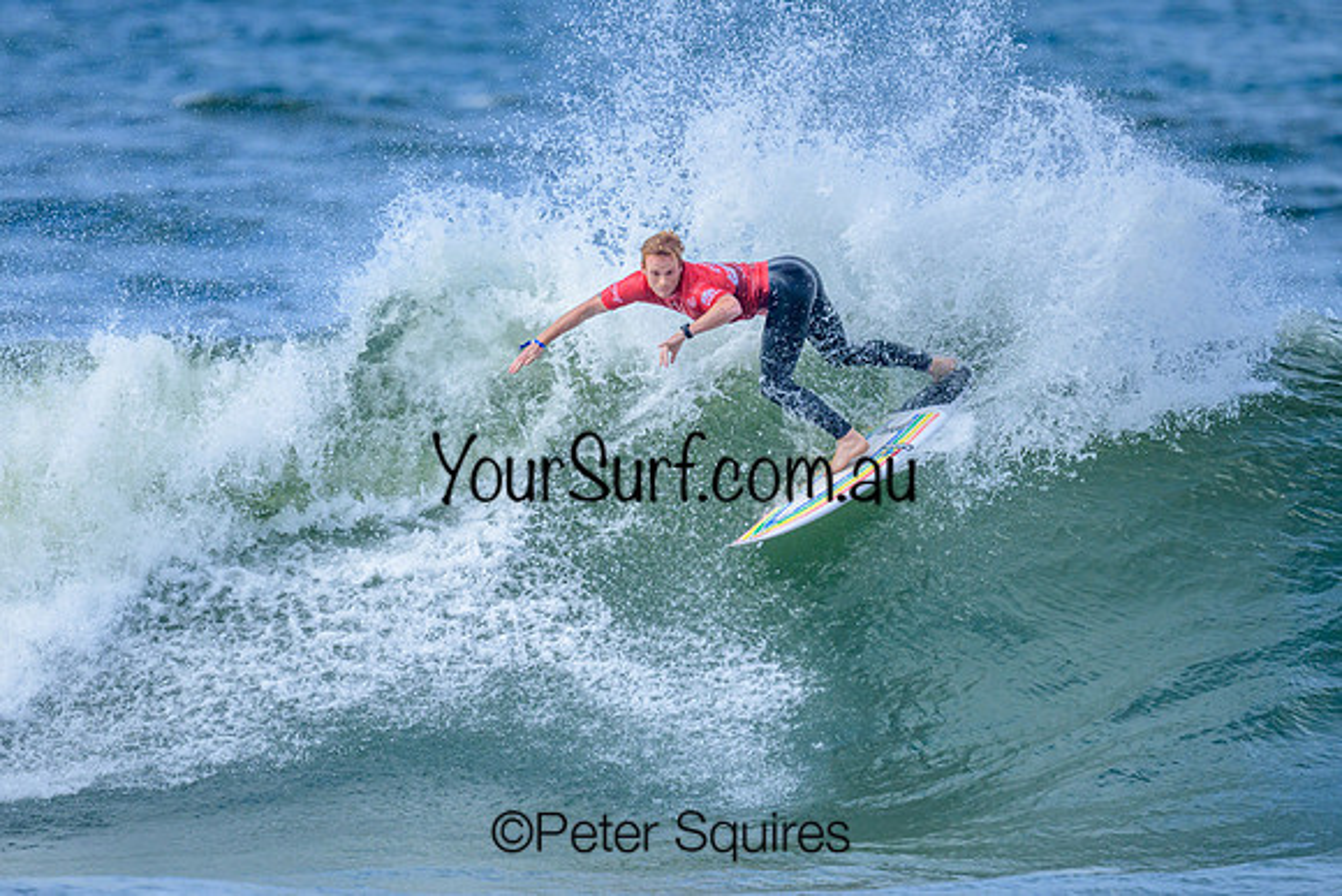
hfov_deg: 1.9
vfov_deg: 1.3
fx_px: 40974
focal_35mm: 1099
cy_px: 533
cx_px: 609
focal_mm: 800
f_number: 6.3
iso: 400
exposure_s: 1/2000
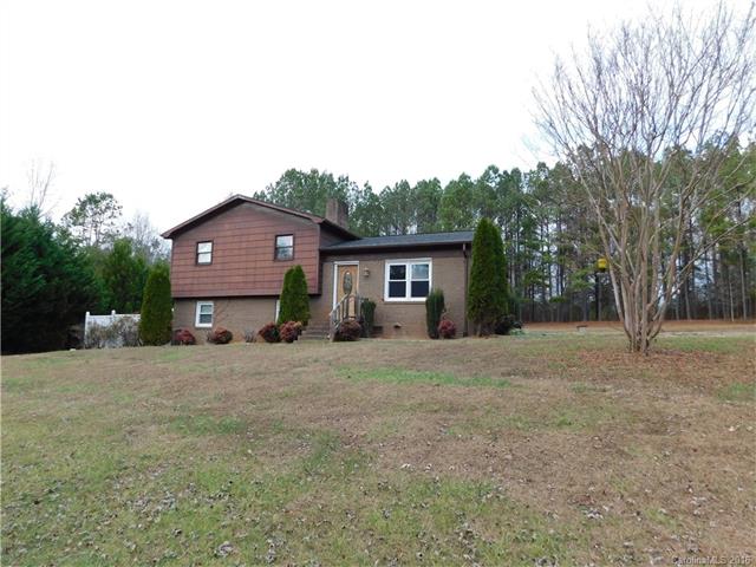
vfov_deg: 58.9
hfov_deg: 73.9
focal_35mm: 23
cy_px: 284
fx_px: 502
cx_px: 378
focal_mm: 4
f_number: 3
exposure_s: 1/160
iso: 125
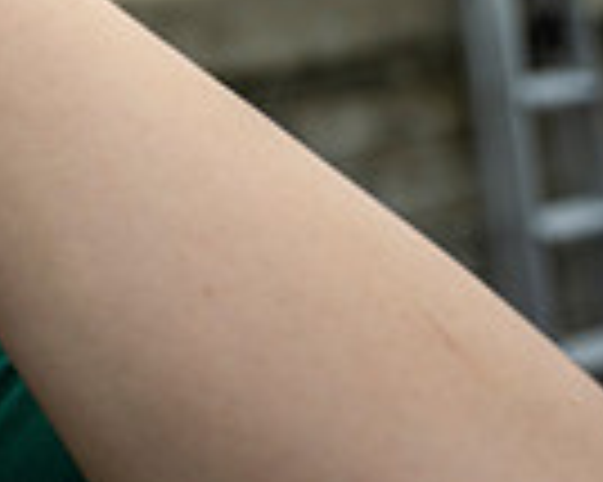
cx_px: -657
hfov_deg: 12.0
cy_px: -381
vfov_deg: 10.4
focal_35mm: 140
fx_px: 2497
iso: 250
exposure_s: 1/800
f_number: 4
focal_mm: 34.5
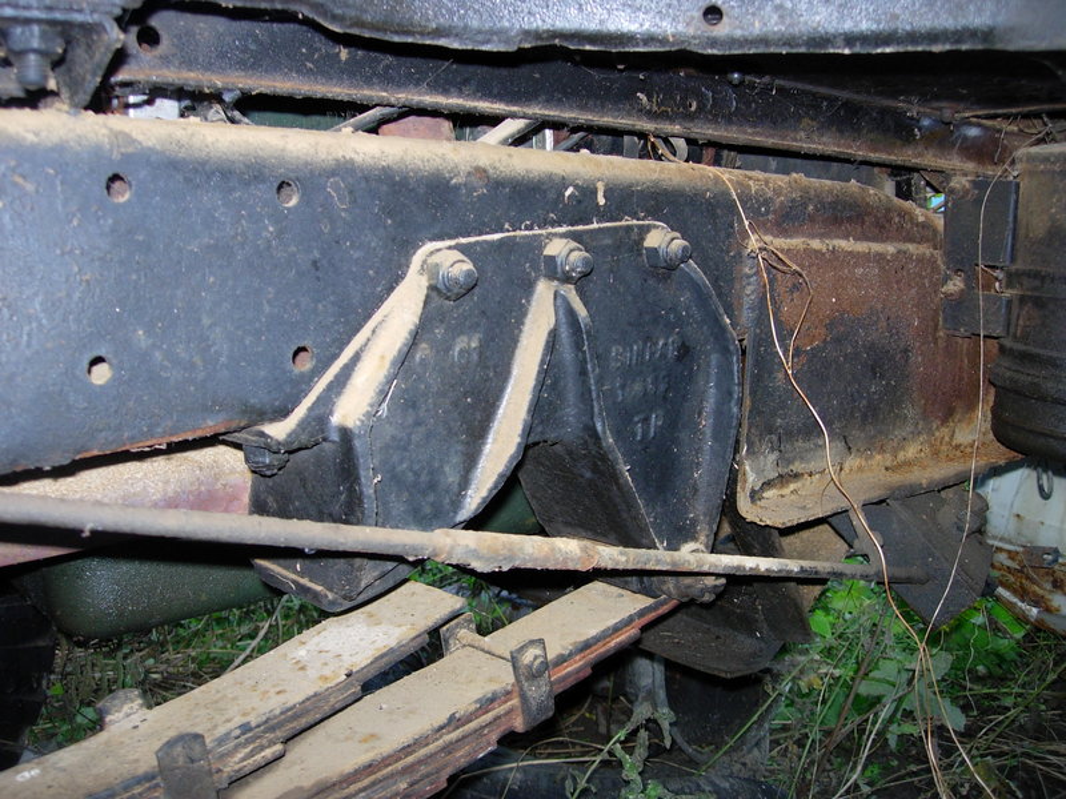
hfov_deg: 49.0
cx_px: 533
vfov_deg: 37.7
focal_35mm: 38
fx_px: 1170
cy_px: 400
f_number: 2.8
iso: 79
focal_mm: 7.8
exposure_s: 1/64
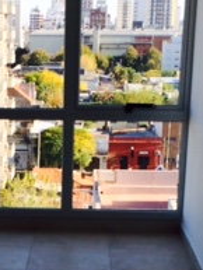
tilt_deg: -15.3
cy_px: 235
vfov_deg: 20.1
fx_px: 750
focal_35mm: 96
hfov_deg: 15.3
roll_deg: +0.3
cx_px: 34
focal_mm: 4.15
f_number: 2.2
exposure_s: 1/622
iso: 32
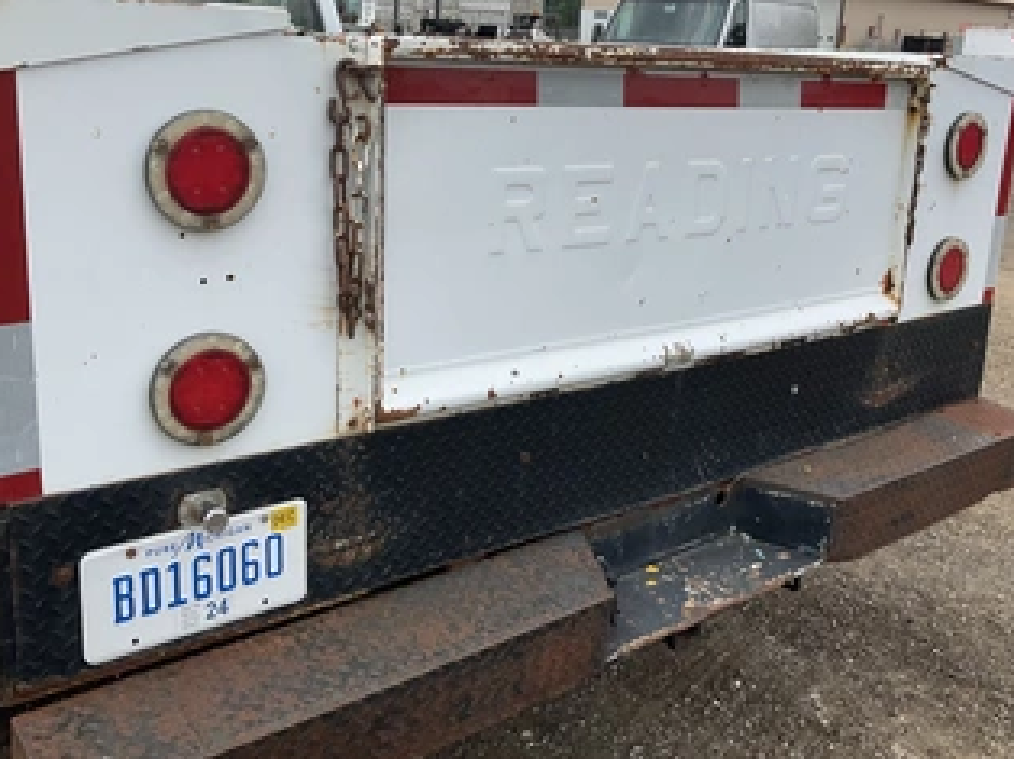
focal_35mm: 37
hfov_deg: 50.1
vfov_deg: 38.4
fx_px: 1083
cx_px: 539
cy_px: 300
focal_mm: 3
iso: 25
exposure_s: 1/1195
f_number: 1.8
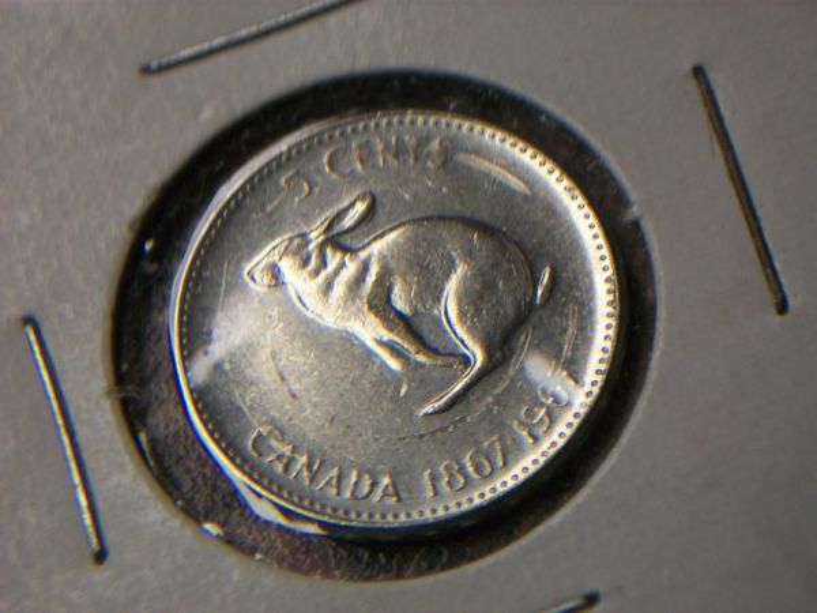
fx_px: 1817
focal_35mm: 77
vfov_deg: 19.1
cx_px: 408
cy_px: 306
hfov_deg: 25.3
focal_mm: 13.7
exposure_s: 1/40
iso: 160
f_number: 4.6
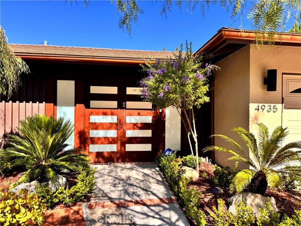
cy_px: 113
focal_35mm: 24
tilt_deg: -0.9
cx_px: 150
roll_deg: -1.3
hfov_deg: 71.6
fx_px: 209
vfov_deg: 56.8
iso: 80
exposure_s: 1/1524
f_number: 1.78
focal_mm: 6.76
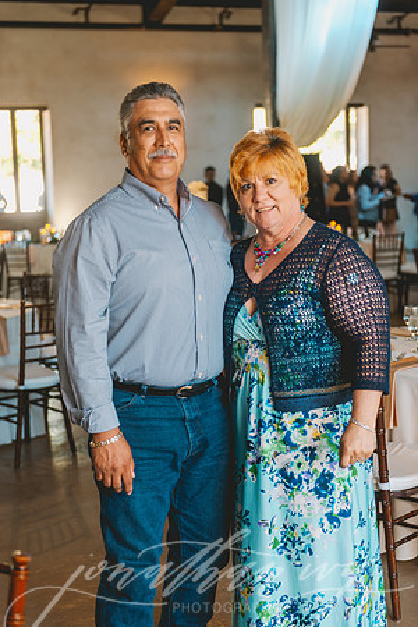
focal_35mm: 58
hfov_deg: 23.4
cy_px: 314
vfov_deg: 34.5
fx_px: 1010
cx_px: 209
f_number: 3.2
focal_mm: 58
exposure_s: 1/160
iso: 500
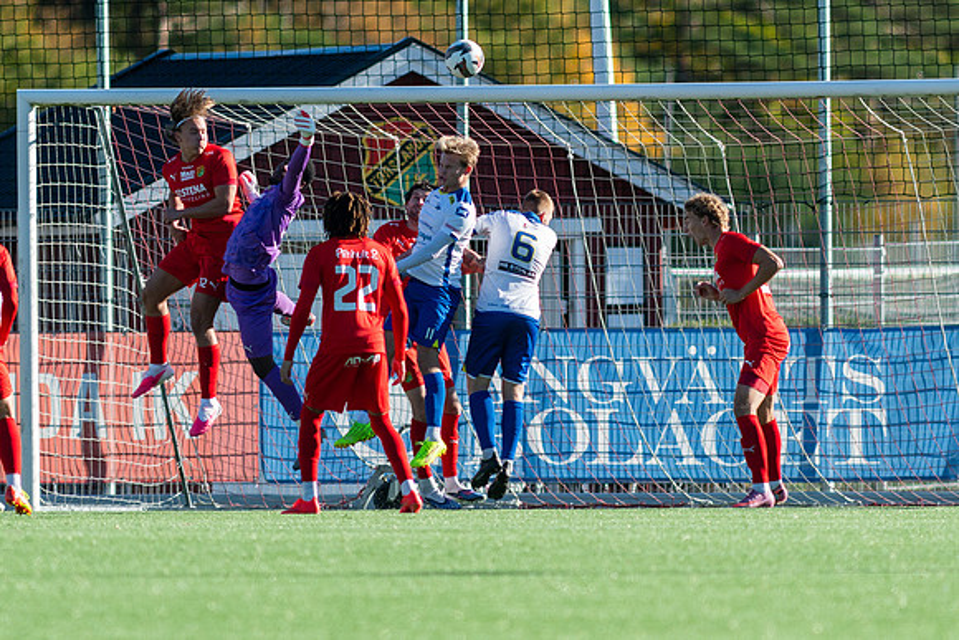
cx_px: 480
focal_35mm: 629
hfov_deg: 3.3
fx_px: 16768
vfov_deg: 2.2
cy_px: 320
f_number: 3.2
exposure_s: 1/2000
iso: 180
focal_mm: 300
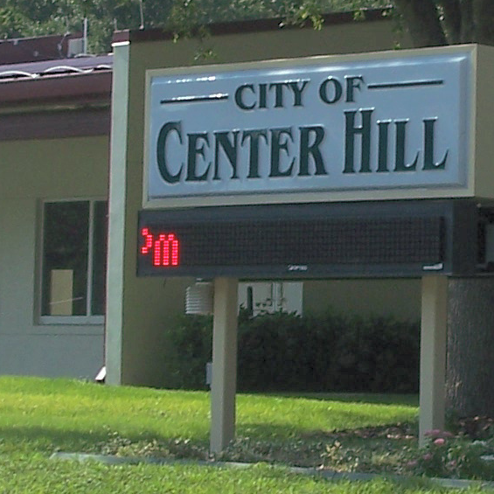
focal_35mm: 189
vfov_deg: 9.3
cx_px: 425
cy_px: 235
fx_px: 3052
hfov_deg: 9.2
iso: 64
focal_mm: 7.8
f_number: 4
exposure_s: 1/500
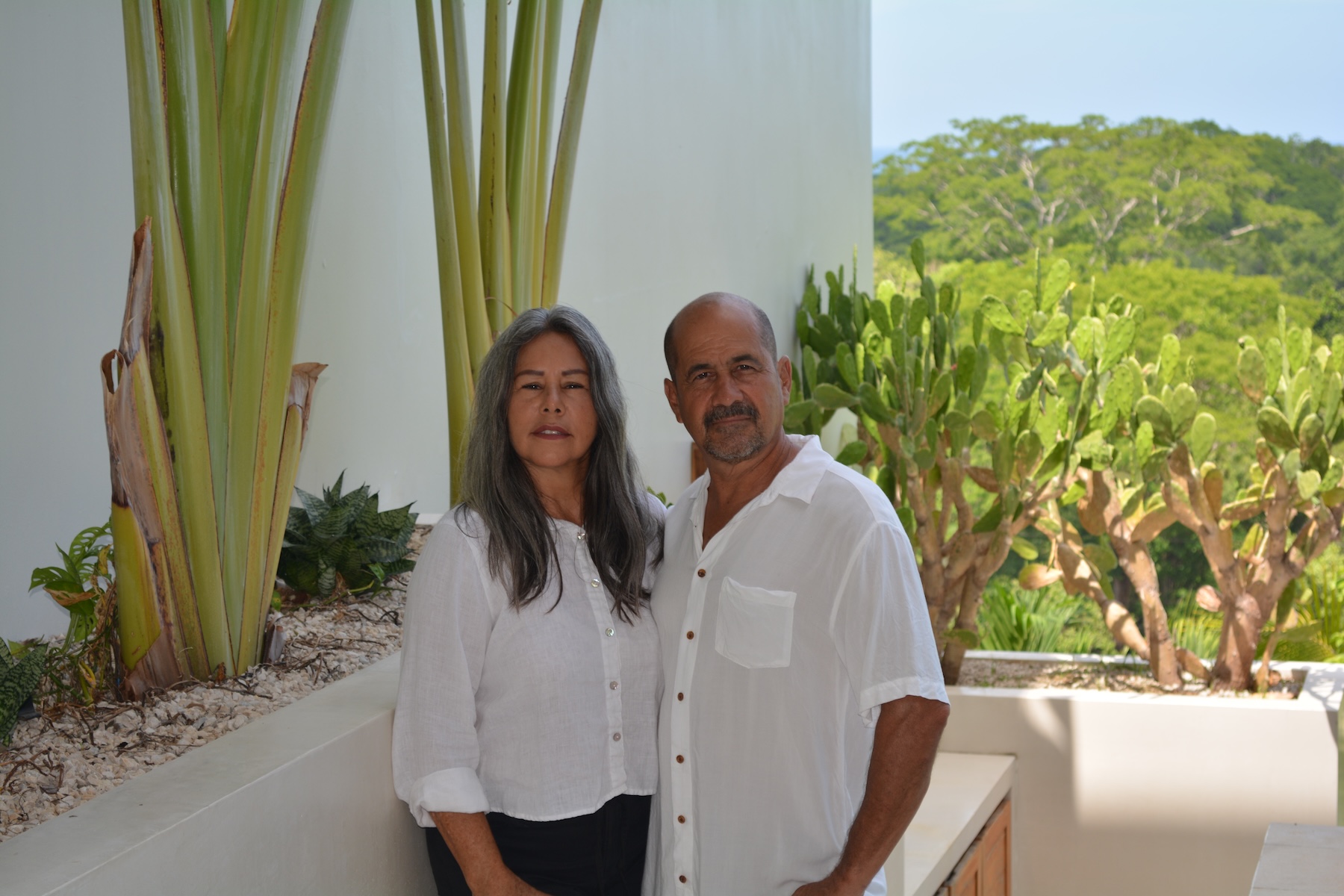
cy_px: 448
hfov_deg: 28.1
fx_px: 2688
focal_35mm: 72
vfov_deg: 18.9
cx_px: 672
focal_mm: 48
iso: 100
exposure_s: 1/200
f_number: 5.6
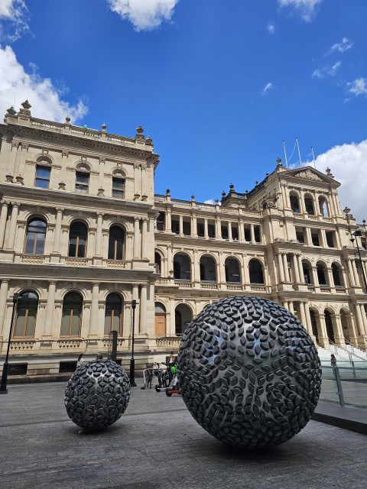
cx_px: 184
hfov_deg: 58.9
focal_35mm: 23
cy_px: 244
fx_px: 325
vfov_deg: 73.9
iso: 10
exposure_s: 1/742
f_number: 1.7
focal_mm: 6.3
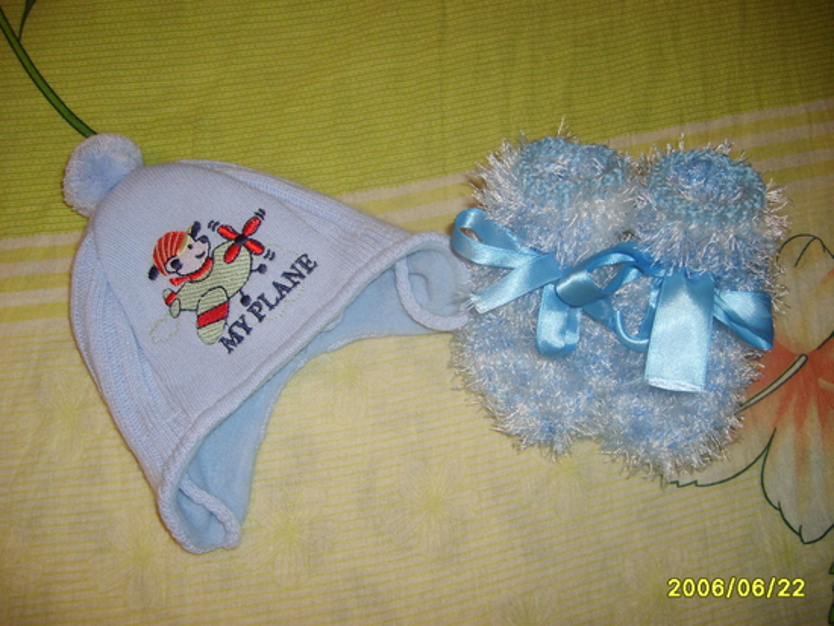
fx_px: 844
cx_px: 417
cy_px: 313
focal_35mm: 35
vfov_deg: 40.7
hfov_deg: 52.6
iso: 100
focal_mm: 5.8
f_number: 2.8
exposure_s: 1/45
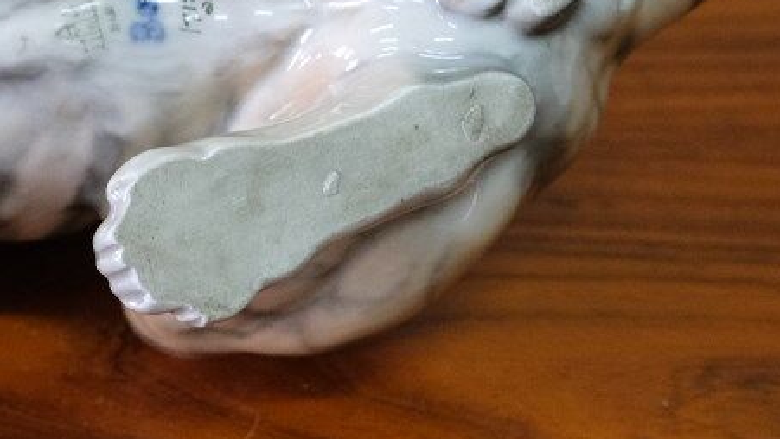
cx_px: -161
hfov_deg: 15.2
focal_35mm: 136
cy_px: -67
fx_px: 2814
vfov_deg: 8.8
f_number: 4
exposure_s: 1/45
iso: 1600
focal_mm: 30.8
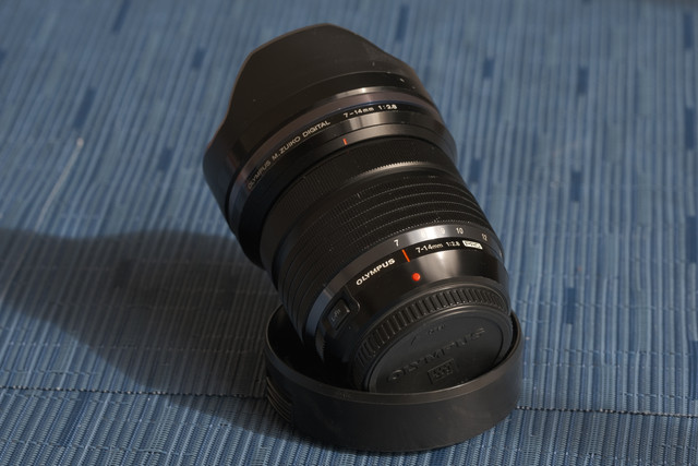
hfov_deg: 15.2
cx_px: 349
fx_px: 2618
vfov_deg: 10.2
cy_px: 233
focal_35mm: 135
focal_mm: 90
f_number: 8
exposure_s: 1/27
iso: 160
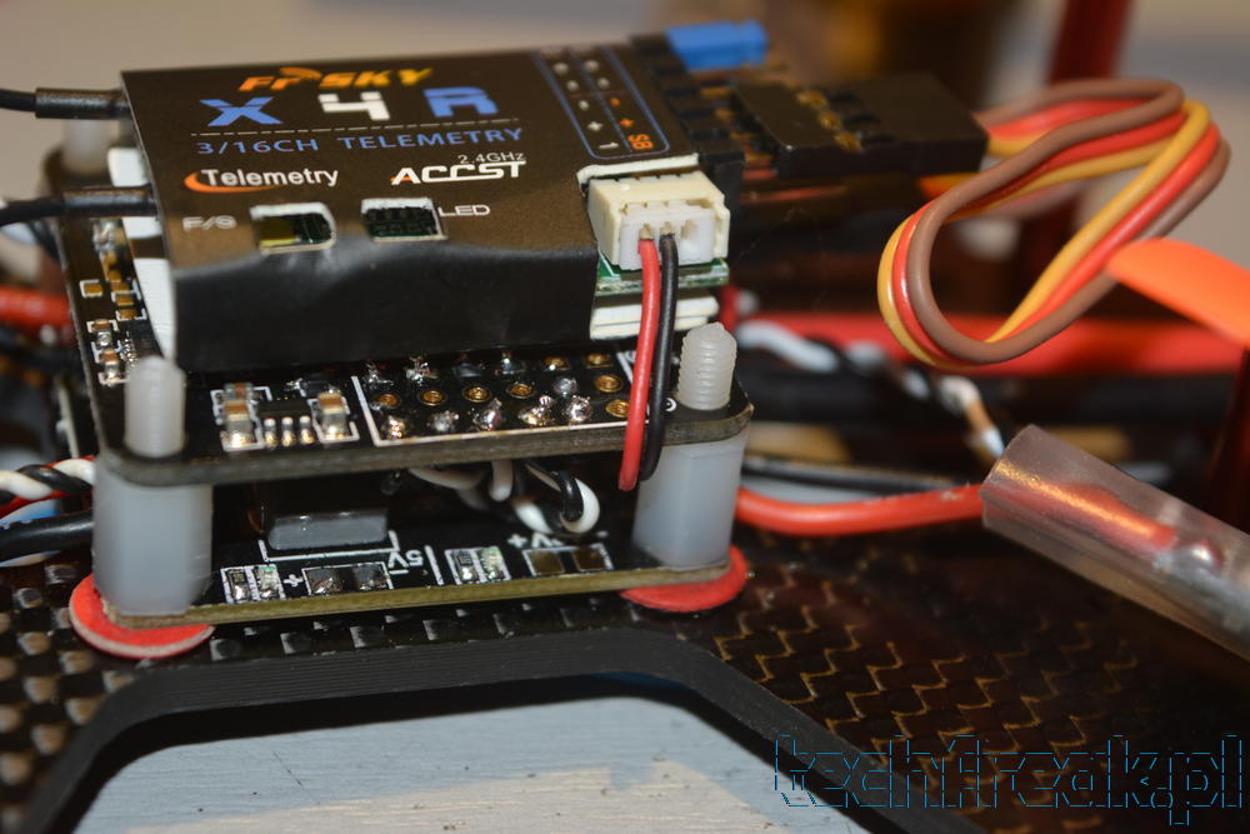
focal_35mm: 82
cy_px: 417
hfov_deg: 24.6
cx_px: 625
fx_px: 2865
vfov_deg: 16.6
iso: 320
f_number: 5.6
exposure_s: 1/60
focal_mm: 55
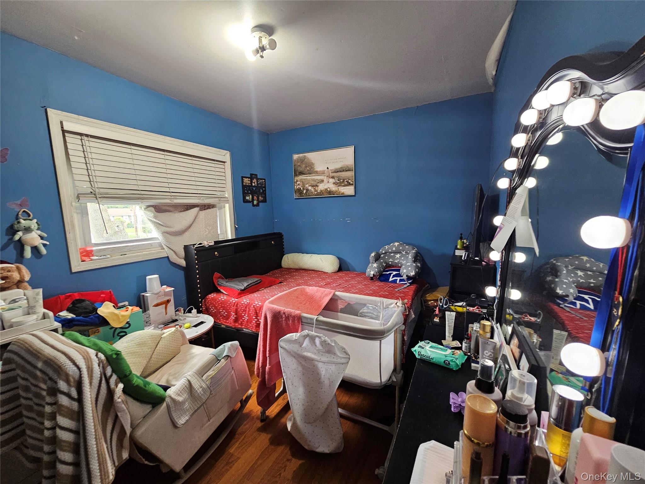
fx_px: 242
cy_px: 242
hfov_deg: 106.2
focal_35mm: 13
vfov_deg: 89.9
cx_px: 322
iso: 400
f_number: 2.2
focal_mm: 2.2
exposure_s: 1/30.4
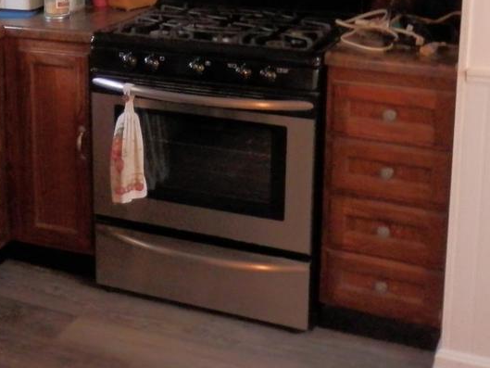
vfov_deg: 21.2
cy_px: 38
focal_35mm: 68
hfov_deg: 27.9
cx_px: 90
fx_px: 963
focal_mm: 4.5
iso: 250
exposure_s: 1/8
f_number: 3
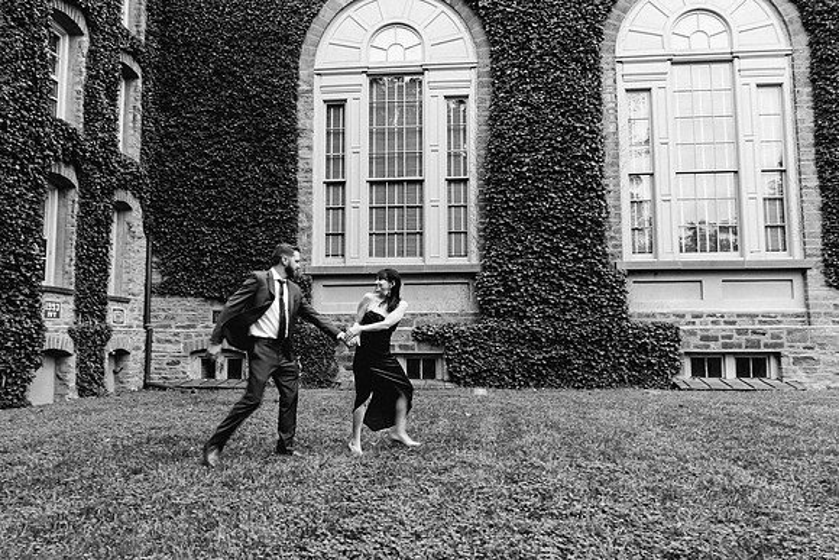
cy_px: 284
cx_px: 421
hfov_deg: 67.2
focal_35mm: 27
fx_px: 632
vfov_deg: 47.8
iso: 400
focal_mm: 26
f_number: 13
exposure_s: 1/40
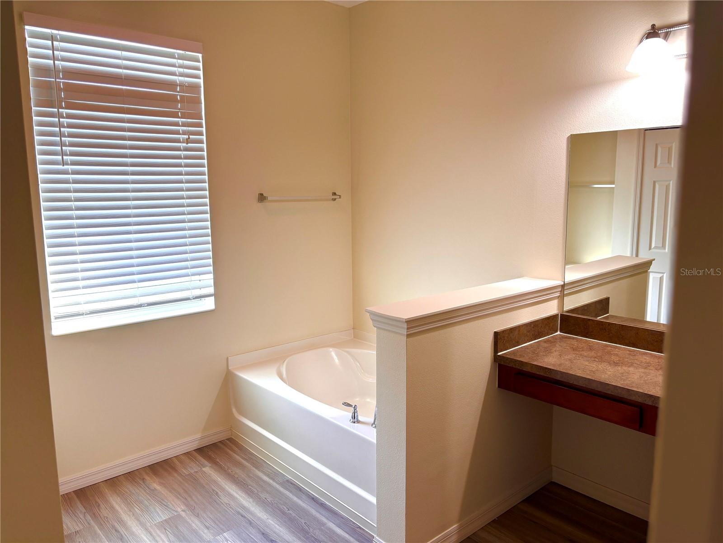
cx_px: 362
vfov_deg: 53.1
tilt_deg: -8.5
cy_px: 272
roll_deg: +0.3
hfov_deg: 67.3
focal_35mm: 26
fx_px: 543
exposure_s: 1/60
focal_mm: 5.96
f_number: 1.6
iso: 80
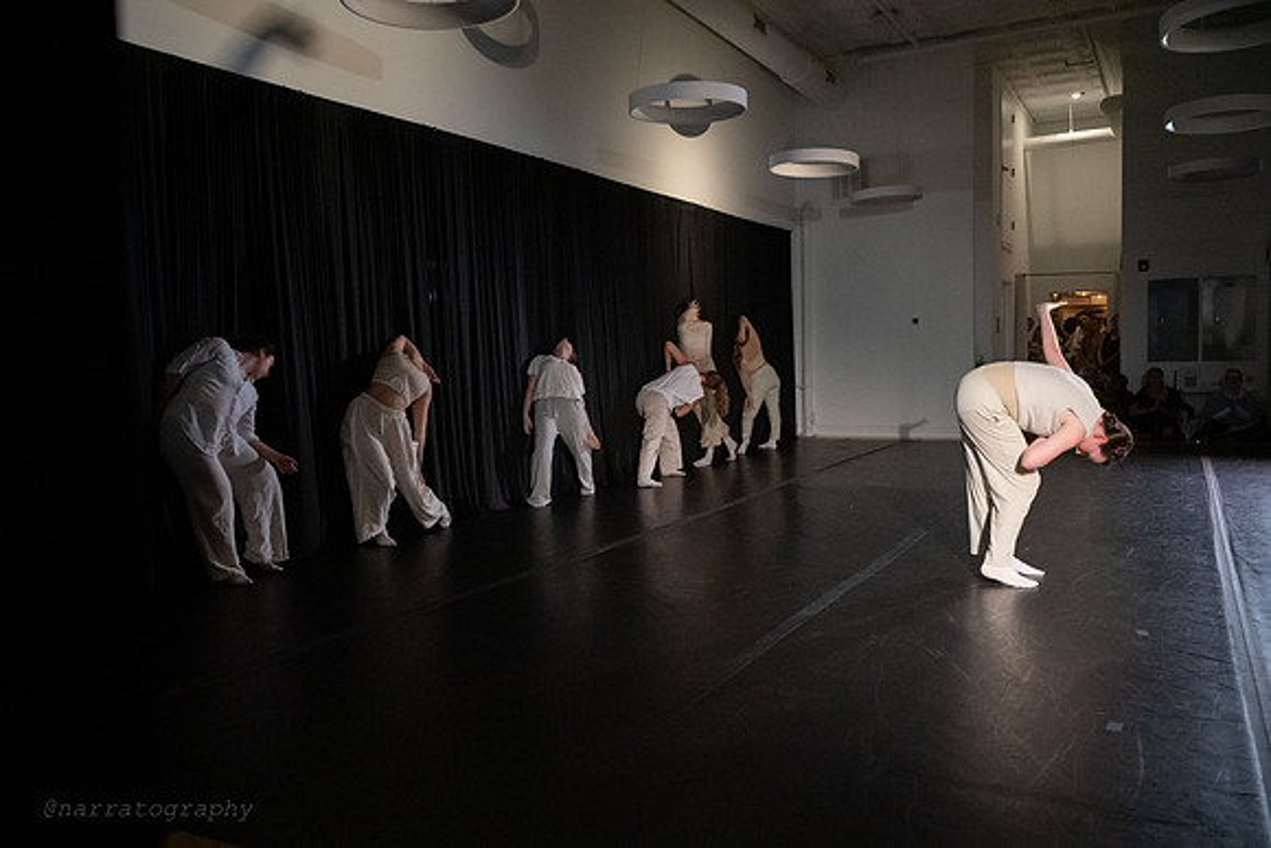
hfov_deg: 65.5
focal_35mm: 28
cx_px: 636
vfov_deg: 46.4
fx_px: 989
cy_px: 424
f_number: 4.5
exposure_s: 1/500
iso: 6400
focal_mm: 28
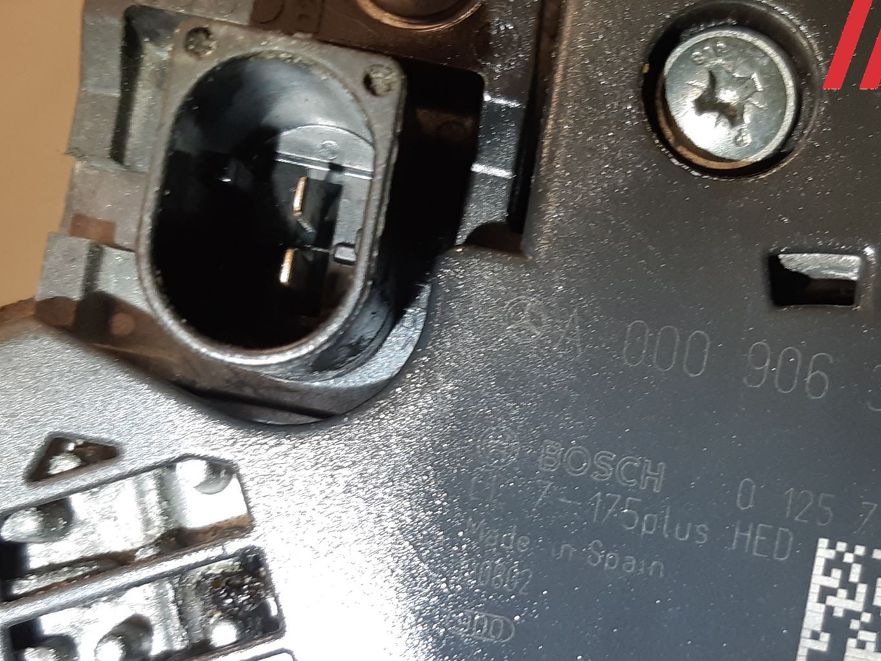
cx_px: 558
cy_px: 476
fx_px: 993
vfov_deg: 36.2
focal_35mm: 39
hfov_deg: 47.4
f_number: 1.7
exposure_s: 1/50
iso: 80
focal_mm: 3.93
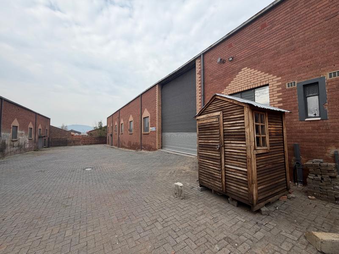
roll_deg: +0.7
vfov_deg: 85.7
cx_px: 170
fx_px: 137
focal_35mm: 14
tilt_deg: +3.2
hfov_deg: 102.1
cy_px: 127
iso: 32
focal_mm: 2.22
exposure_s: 1/770
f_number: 2.2
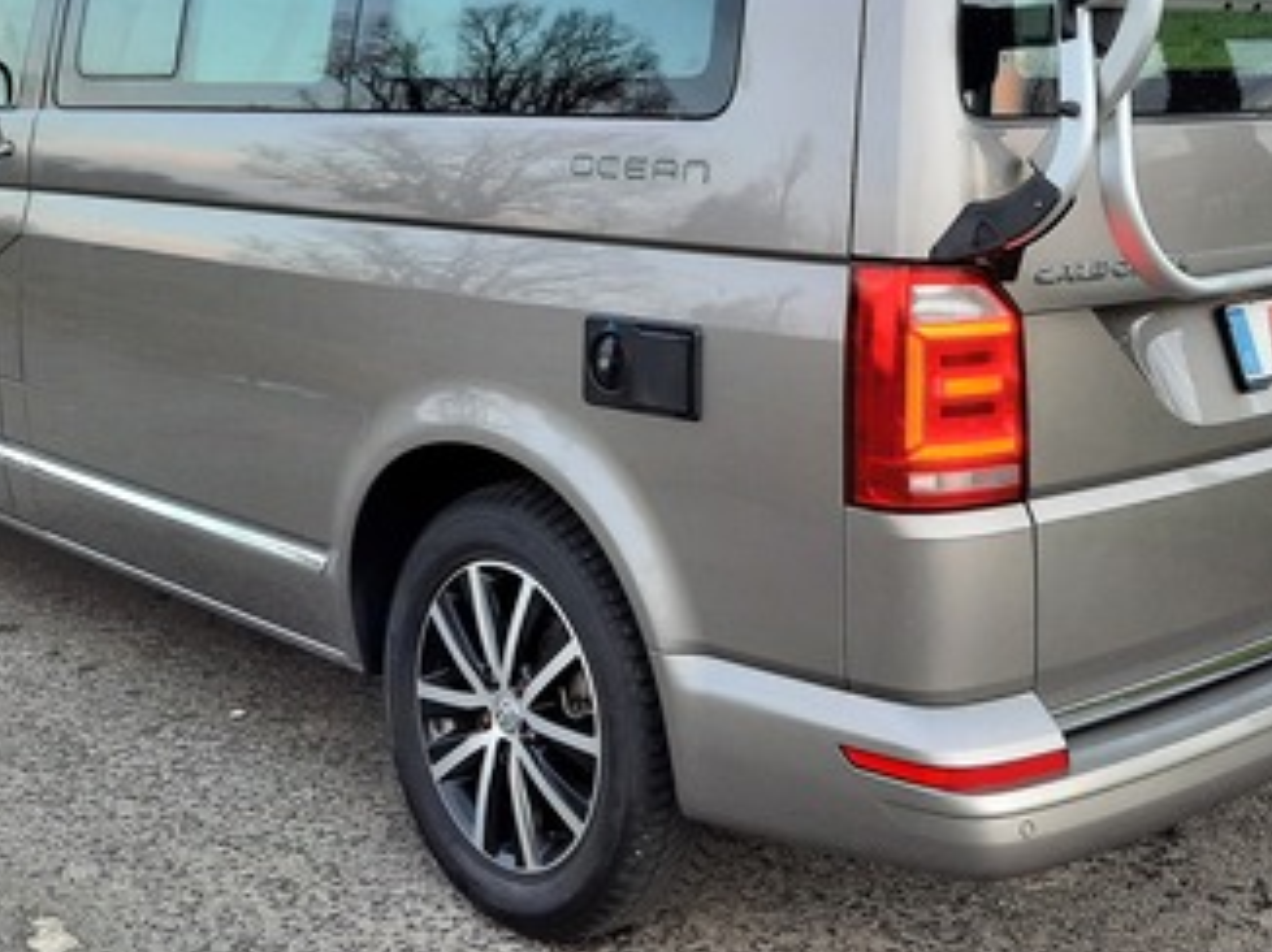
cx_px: 730
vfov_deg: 28.6
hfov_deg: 38.8
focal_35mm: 49
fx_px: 1799
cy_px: 119
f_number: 2
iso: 64
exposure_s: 1/100
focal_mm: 4.6
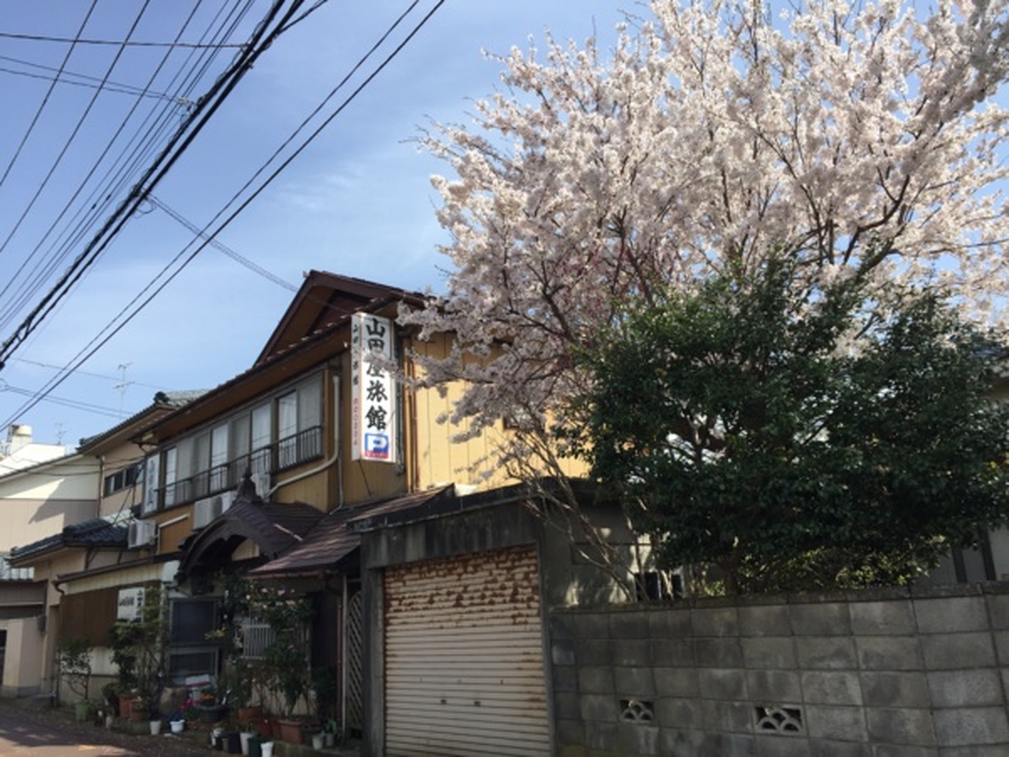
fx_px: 845
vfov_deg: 48.2
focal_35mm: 29
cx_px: 504
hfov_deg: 61.7
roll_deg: +2.0
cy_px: 378
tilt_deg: +13.8
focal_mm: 4.15
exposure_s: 1/1163
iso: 32
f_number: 2.2
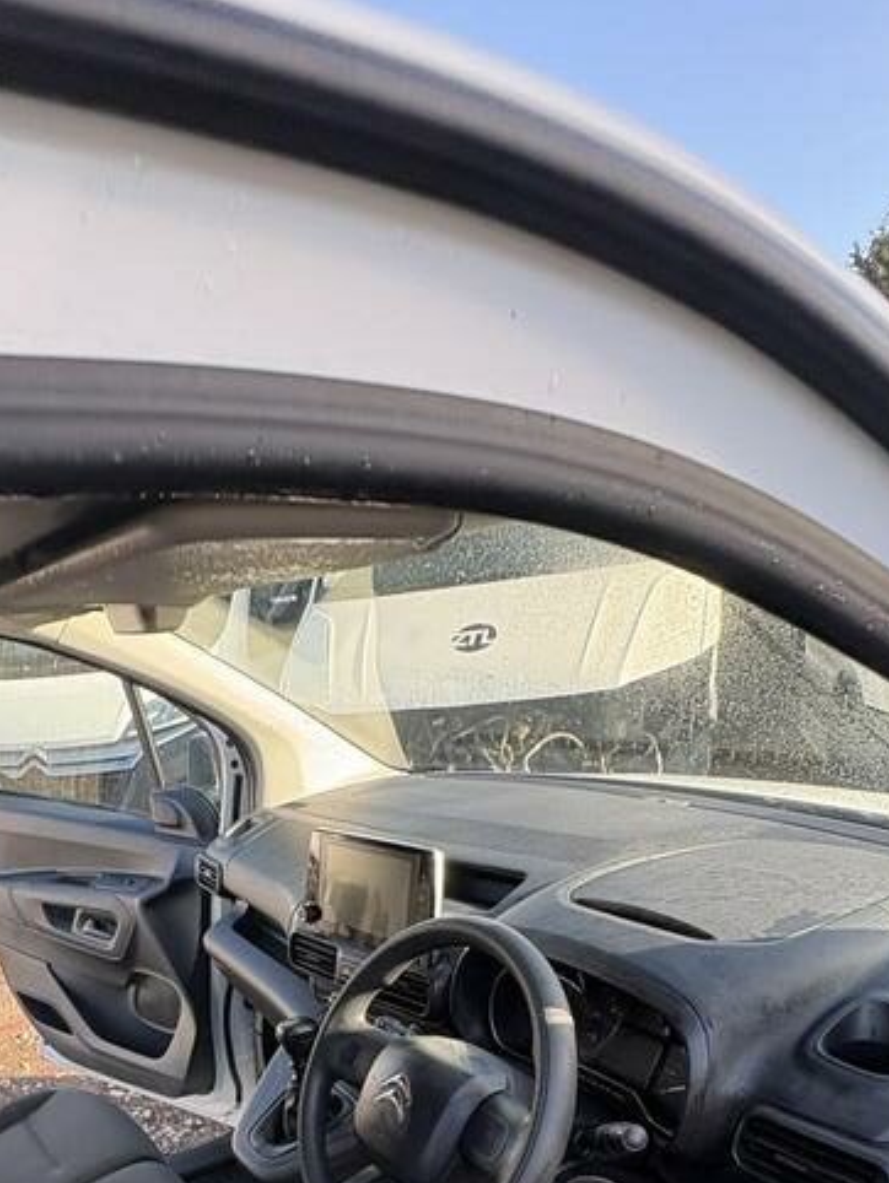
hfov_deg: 52.0
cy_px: 1095
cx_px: 292
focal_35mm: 26
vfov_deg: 56.6
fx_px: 890
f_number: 2.2
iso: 64
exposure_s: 1/102
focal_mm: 2.22
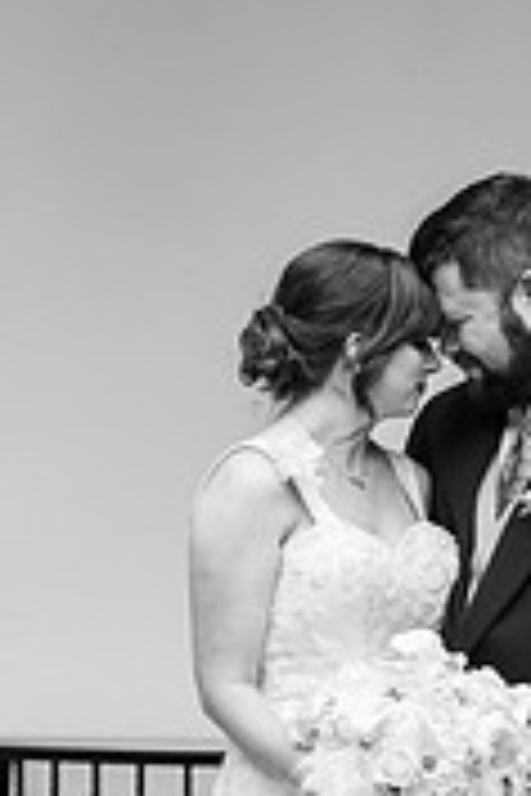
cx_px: 459
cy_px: 576
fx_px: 3495
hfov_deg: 8.7
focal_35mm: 158
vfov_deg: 13.0
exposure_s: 1/320
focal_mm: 62
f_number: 4
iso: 320
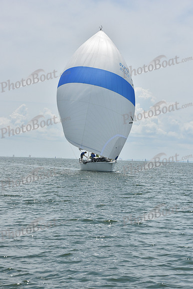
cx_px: 96
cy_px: 144
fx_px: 844
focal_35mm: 105
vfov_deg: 19.5
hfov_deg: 13.0
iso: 320
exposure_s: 1/1000
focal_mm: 105
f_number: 11
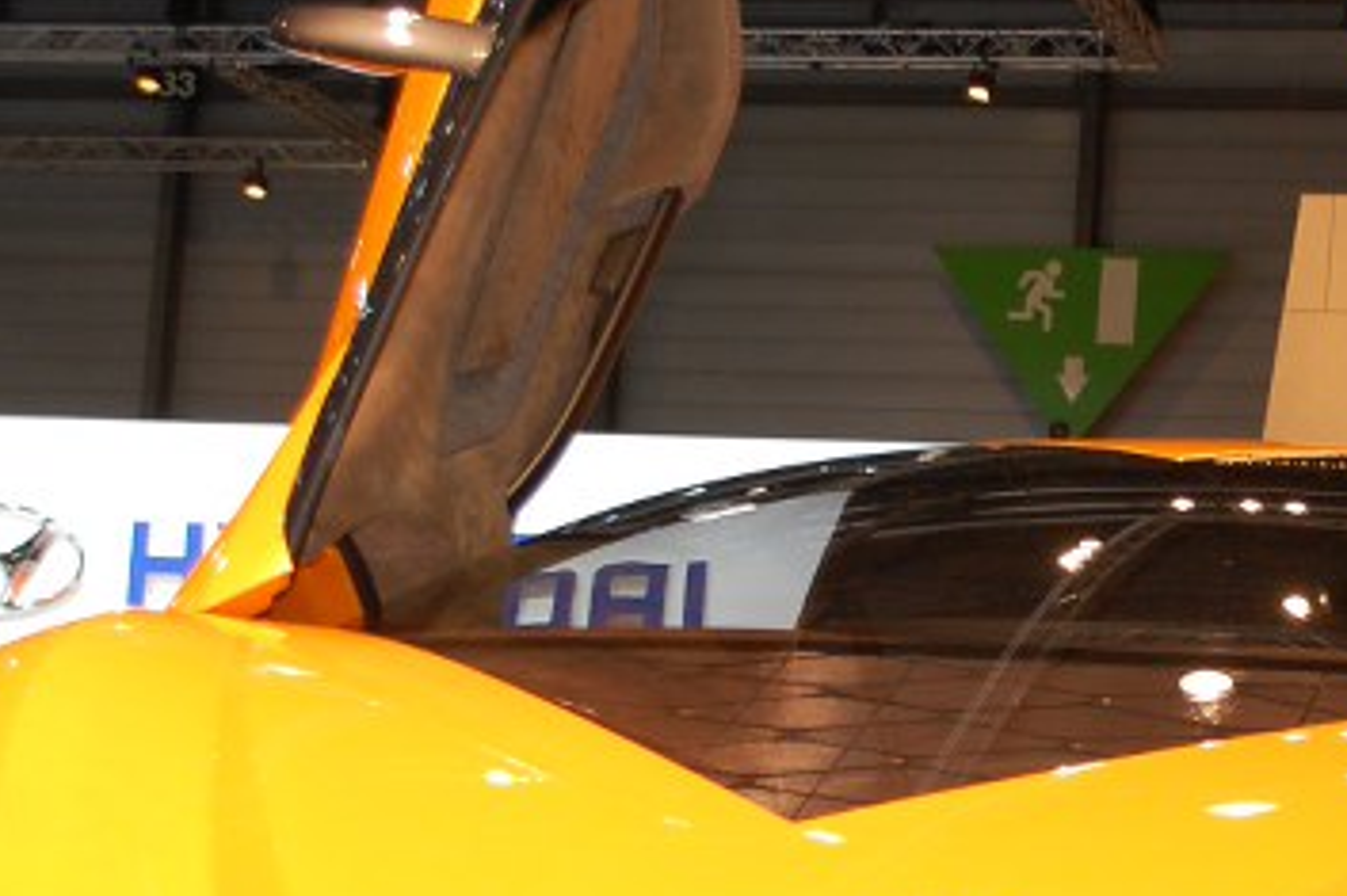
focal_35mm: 113
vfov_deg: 12.1
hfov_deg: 17.9
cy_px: 593
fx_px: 4226
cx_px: 1091
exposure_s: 1/100
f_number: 4.2
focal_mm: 26
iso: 400
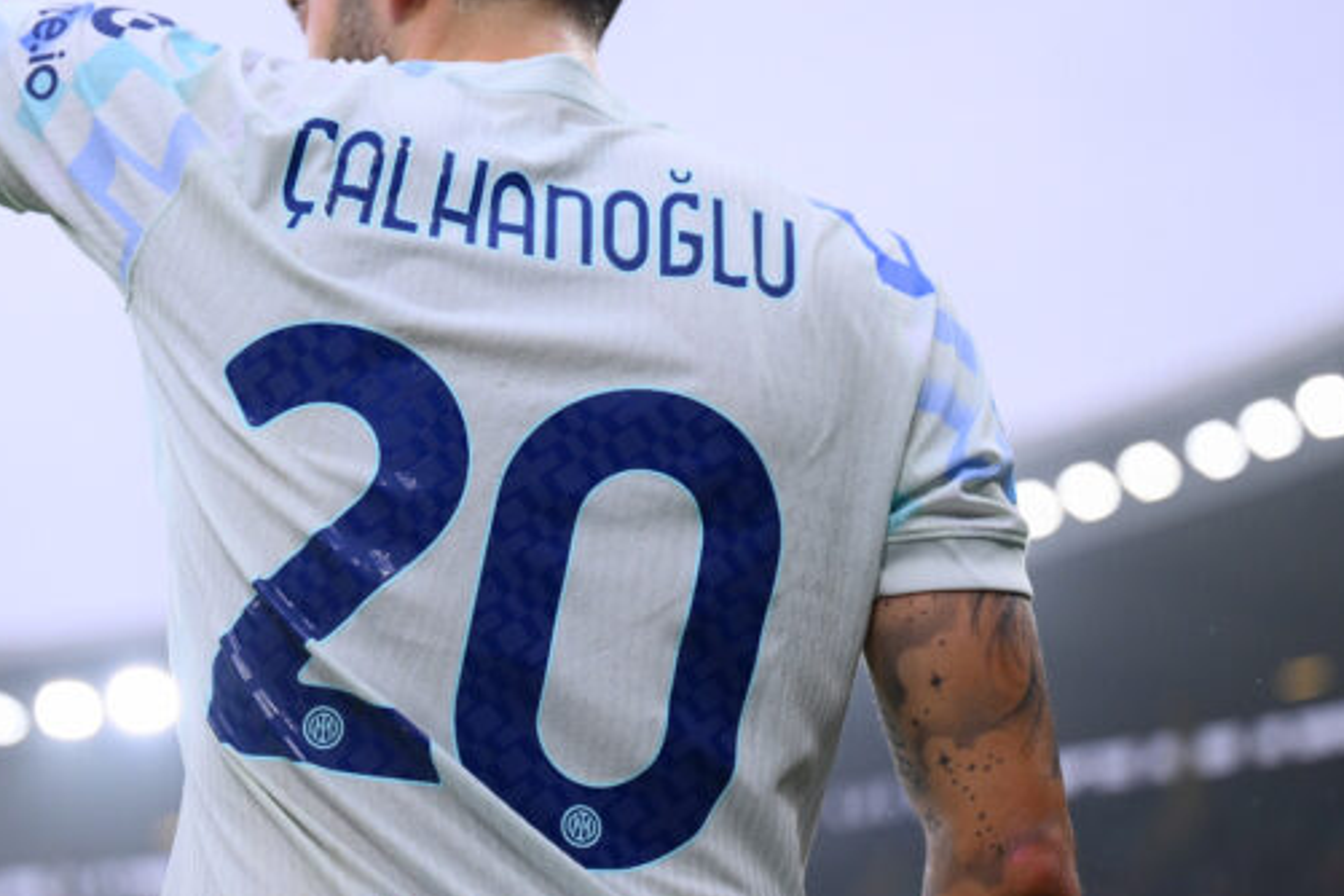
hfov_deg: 14.3
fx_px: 5338
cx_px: 330
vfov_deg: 9.6
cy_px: 350
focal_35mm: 143
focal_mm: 70
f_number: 2.8
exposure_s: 1/1600
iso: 800
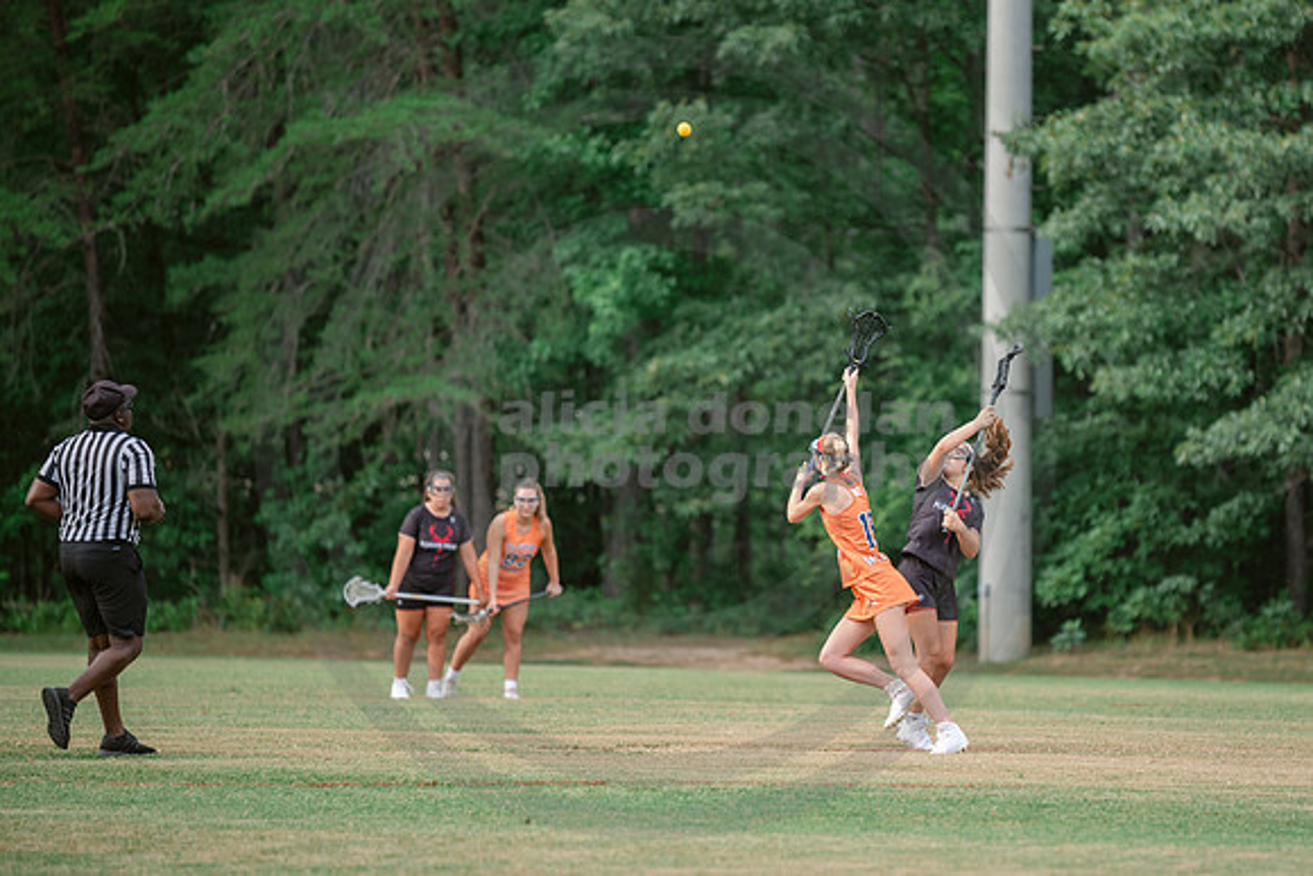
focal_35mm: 262
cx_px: 851
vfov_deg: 5.3
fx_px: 9545
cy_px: 422
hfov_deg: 7.9
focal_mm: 200
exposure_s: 1/500
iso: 250
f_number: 2.8
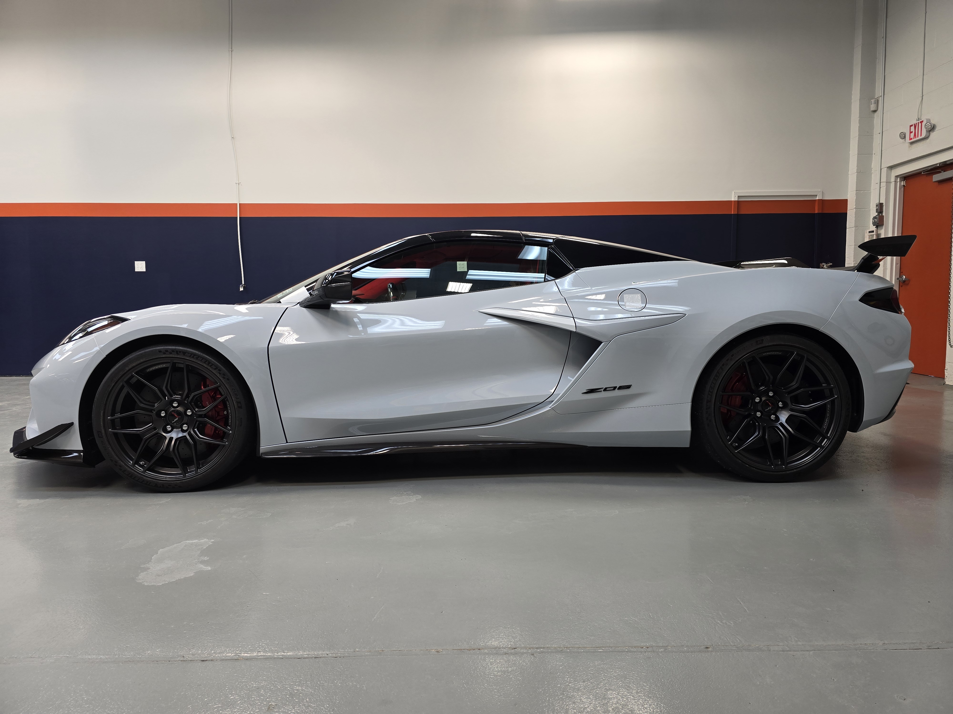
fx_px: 633
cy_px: 357
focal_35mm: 23
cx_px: 476
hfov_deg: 73.9
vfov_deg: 58.9
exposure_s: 1/120
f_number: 1.7
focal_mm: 6.3
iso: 50
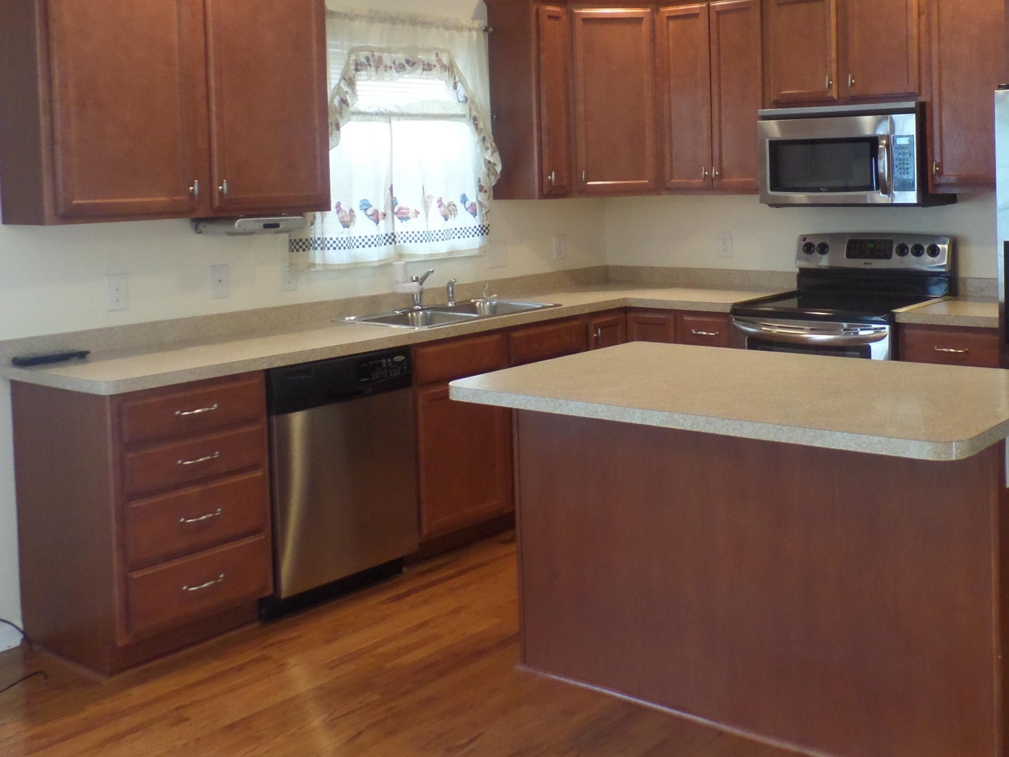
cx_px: 695
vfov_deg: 35.3
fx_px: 1166
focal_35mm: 40
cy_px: 206
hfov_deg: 45.9
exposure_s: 1/30
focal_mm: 4.1
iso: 320
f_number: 2.8
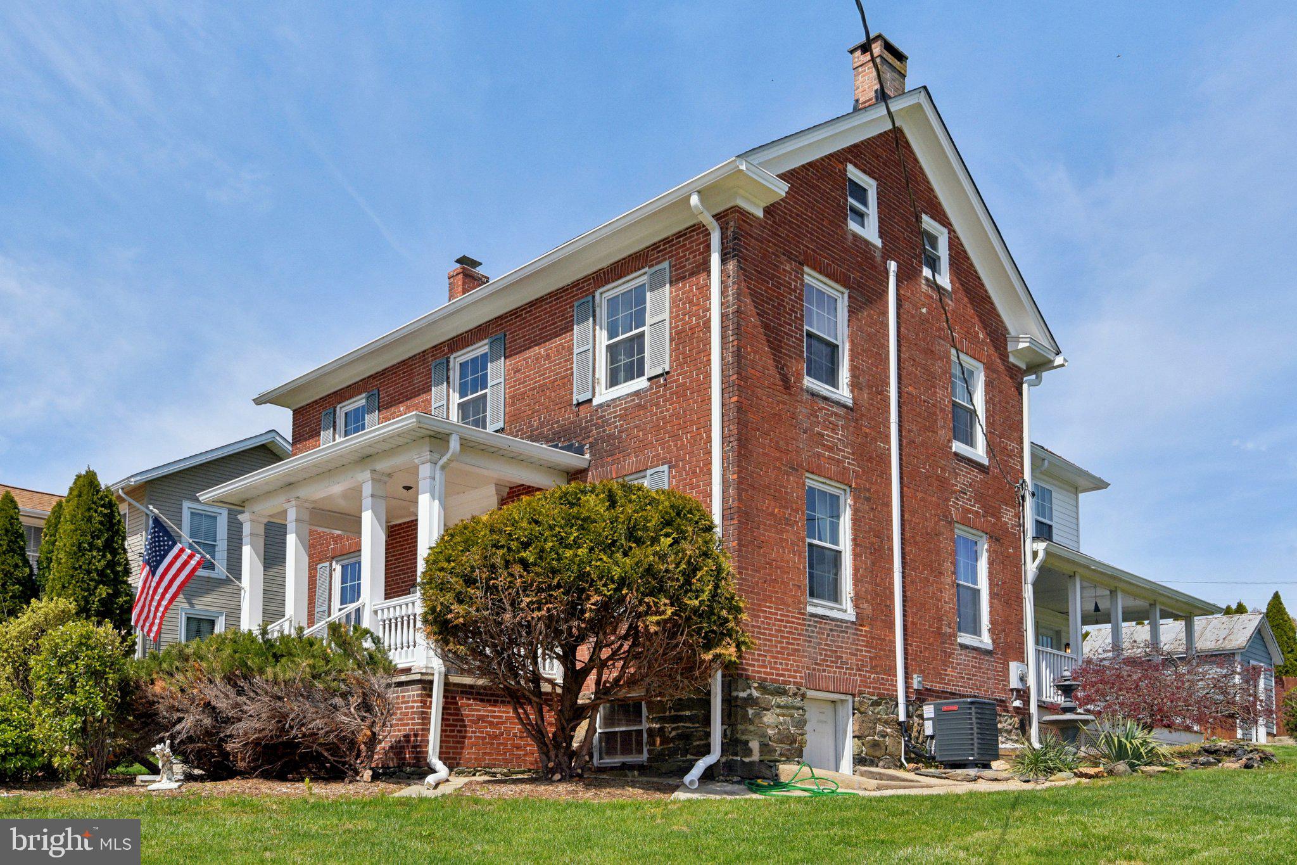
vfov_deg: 43.6
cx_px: 648
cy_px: 432
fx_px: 1081
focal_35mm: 30
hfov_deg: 61.9
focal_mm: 30
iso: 400
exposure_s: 1/4000
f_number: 9
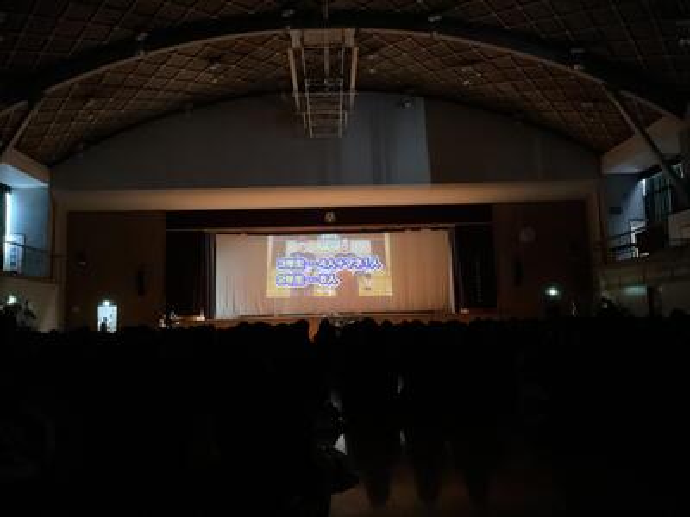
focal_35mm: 29
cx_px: 345
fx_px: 578
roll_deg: +1.2
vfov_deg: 48.2
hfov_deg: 61.7
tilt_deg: +6.6
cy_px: 258
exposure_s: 1/15
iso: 1600
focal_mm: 3
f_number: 1.8
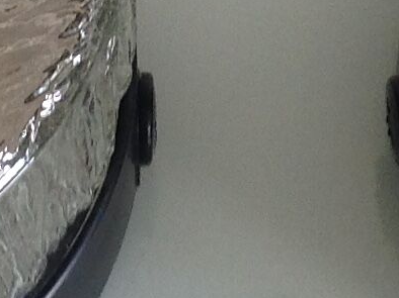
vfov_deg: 6.4
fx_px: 2649
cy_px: 18
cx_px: 189
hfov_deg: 8.6
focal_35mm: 230
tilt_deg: -56.8
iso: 64
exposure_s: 1/30
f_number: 2.4
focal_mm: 4.28
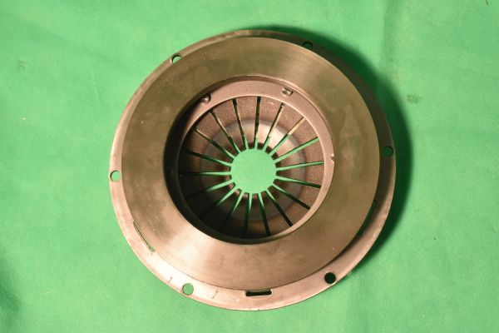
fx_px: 665
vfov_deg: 28.1
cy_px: 166
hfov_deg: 41.1
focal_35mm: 48
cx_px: 250
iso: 1800
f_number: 20
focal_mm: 32
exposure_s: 1/50
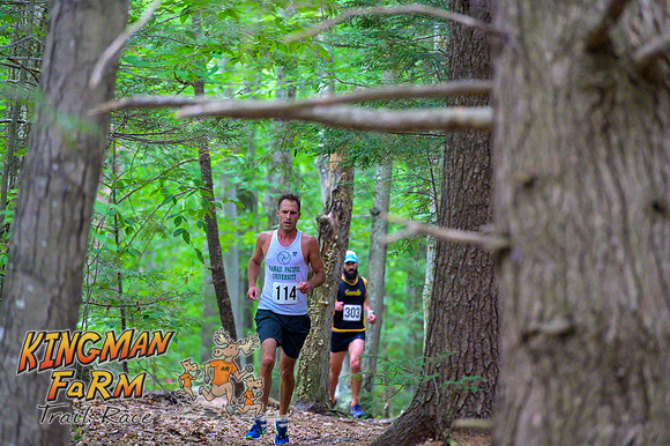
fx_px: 3720
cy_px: 223
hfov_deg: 10.3
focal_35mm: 200
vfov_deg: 6.9
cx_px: 335
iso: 8000
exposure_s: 1/200
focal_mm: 200
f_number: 4
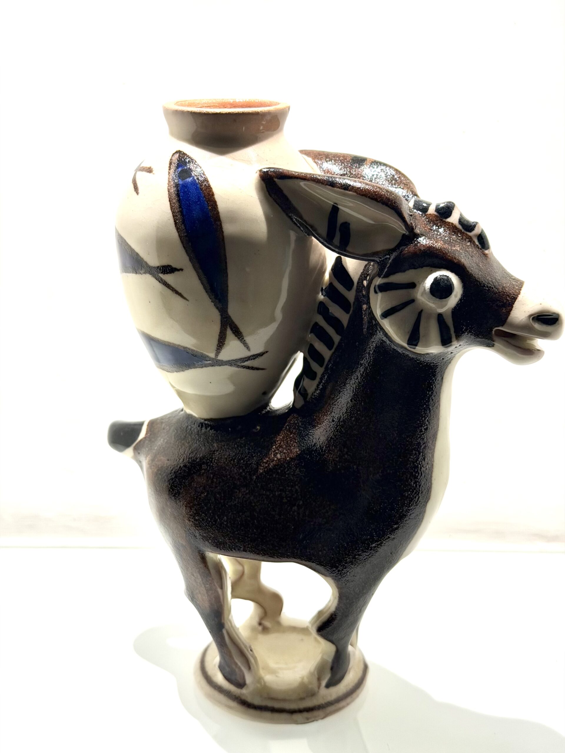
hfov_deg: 30.3
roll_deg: -0.9
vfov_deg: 39.7
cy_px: 376
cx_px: 282
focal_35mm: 48
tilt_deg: -17.8
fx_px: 1045
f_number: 1.78
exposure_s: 1/100
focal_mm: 6.76
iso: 80
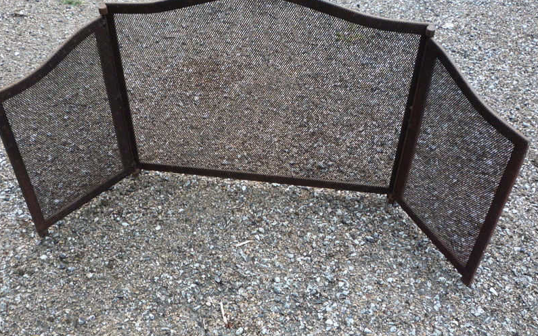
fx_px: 587
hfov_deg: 49.3
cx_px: 255
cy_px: 174
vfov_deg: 32.0
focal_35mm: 40
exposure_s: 1/30
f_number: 3.3
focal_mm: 5.2
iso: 160
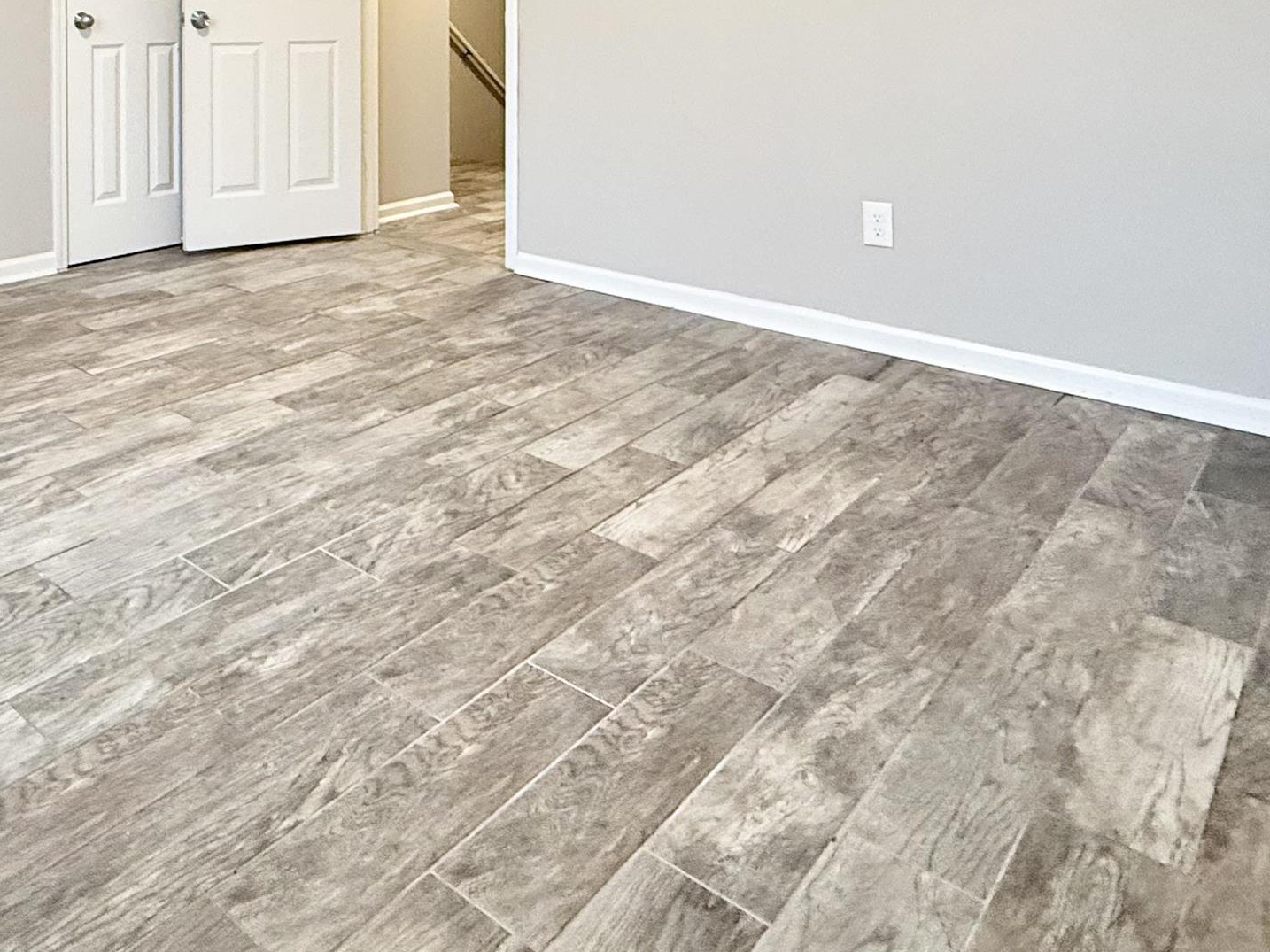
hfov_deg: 57.8
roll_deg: -0.2
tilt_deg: -1.0
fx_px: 1100
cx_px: 363
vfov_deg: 41.2
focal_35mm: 30
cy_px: 13
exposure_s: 1/60
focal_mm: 2.22
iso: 400
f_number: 2.2
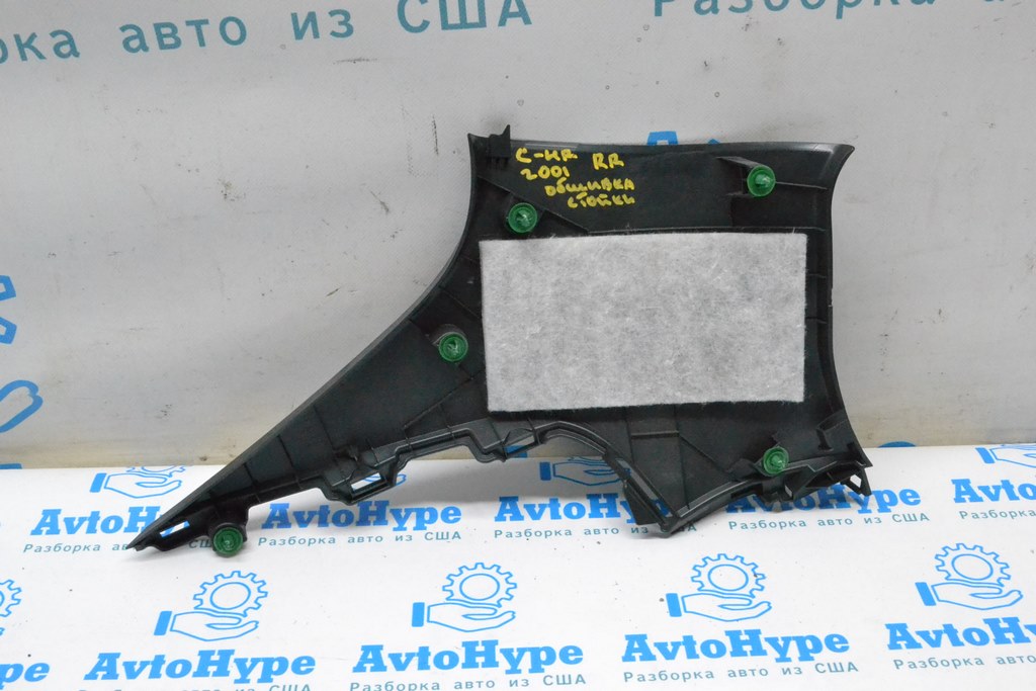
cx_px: 518
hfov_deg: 49.5
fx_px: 1122
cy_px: 346
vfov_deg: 34.2
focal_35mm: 39
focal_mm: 26
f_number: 13
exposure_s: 1/100
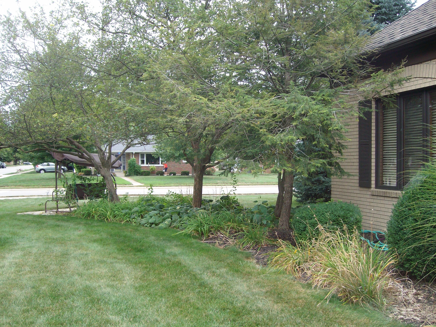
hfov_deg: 52.6
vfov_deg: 40.7
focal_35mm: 35
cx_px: 218
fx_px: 441
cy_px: 164
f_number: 2.8
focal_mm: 5.8
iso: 80
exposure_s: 1/171
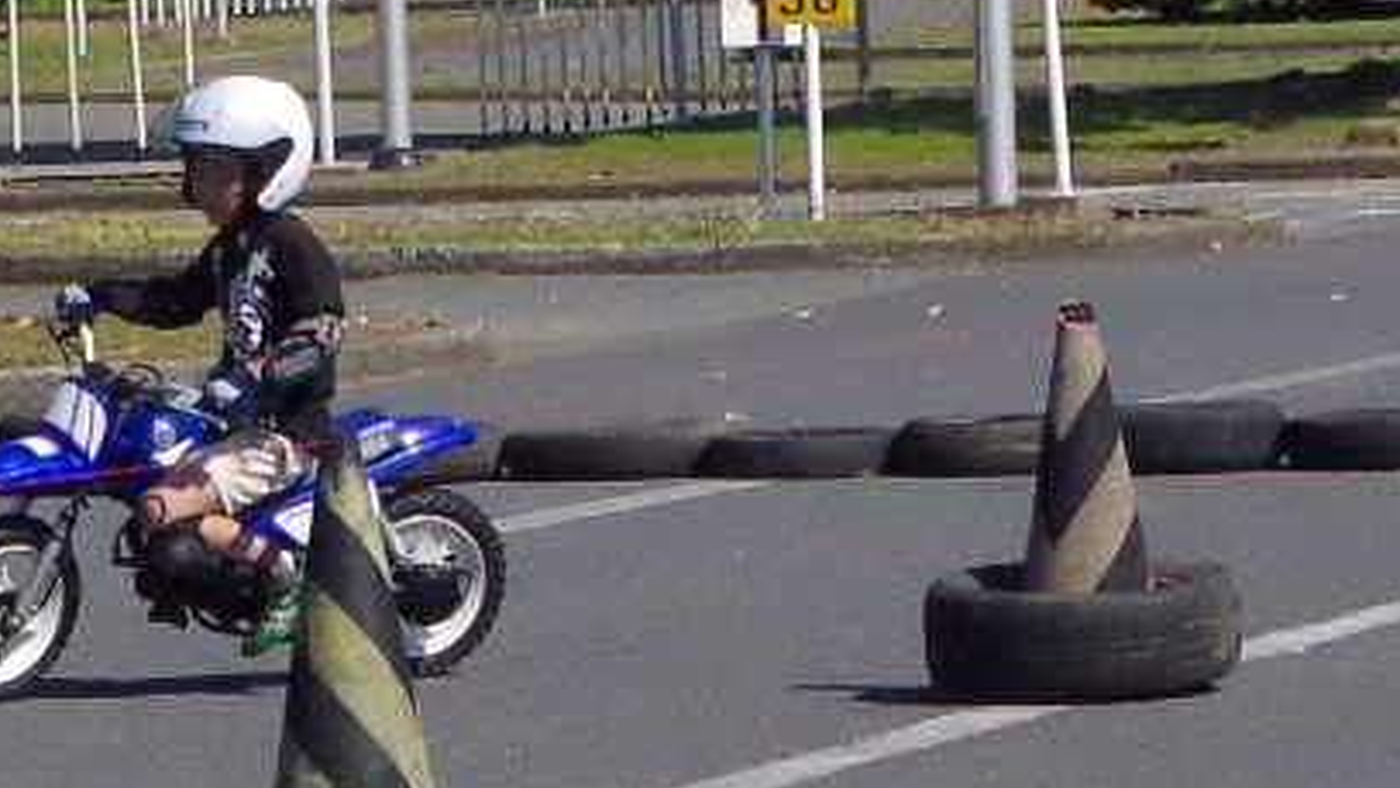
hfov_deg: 6.3
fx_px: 12585
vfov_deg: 3.6
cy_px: 1211
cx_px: -17
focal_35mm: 339
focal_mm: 32.5
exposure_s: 1/3200
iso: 1600
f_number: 9
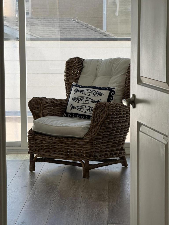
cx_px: 84
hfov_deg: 12.3
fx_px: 781
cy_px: 112
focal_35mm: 120
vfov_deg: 16.4
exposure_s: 1/567
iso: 64
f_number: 2.8
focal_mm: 15.66
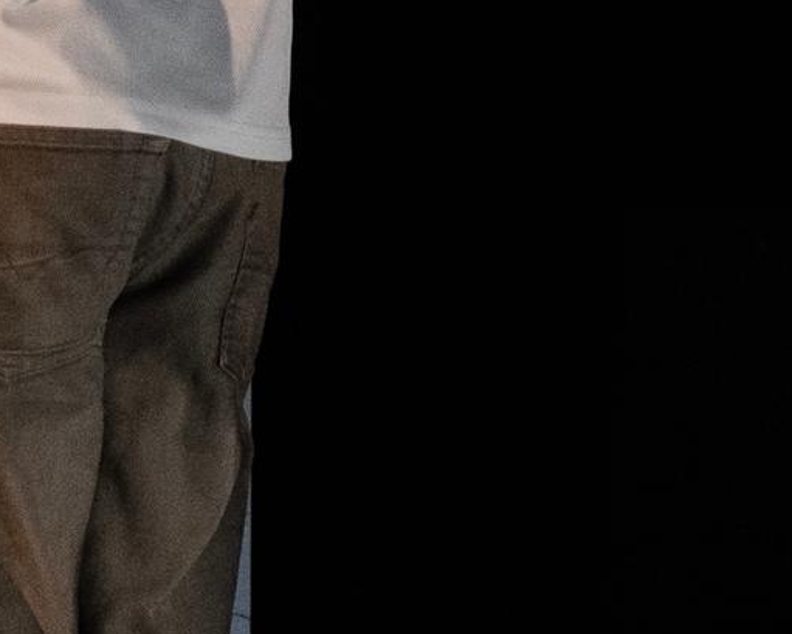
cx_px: -801
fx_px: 14887
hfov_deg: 3.0
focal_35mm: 635
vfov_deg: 2.4
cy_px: -76
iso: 1600
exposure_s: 1/100
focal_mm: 90
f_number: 4
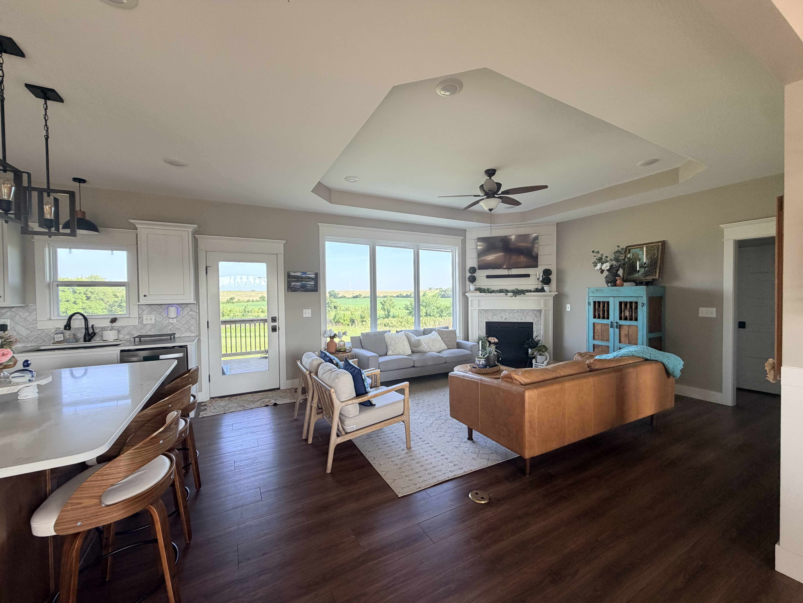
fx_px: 325
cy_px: 302
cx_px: 402
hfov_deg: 102.1
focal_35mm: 14
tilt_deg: -1.1
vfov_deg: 85.7
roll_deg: +1.1
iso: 160
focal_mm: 2.22
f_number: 2.2
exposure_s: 1/121
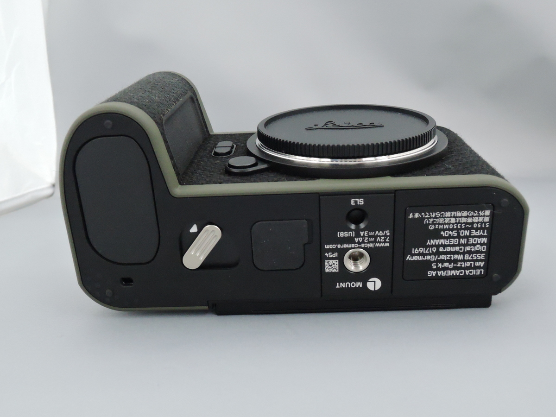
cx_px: 278
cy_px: 208
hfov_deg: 52.6
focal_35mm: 35
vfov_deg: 40.7
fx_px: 562
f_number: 5
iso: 1600
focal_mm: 7.5
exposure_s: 1/125
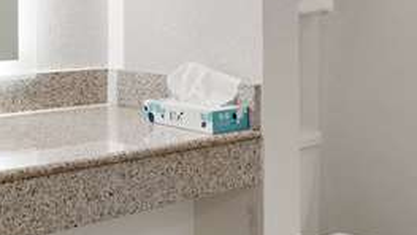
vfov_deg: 20.7
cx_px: 74
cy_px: 32
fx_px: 630
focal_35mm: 57
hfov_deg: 35.2
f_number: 8
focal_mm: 14
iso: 250
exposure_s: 1/6
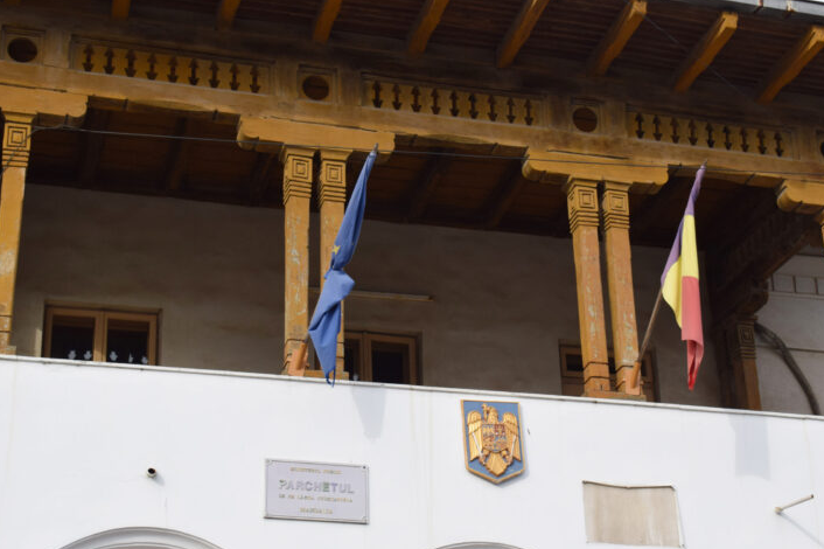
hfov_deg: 29.7
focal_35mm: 68
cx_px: 418
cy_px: 304
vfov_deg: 20.0
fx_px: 1556
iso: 220
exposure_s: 1/250
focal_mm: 40
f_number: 8
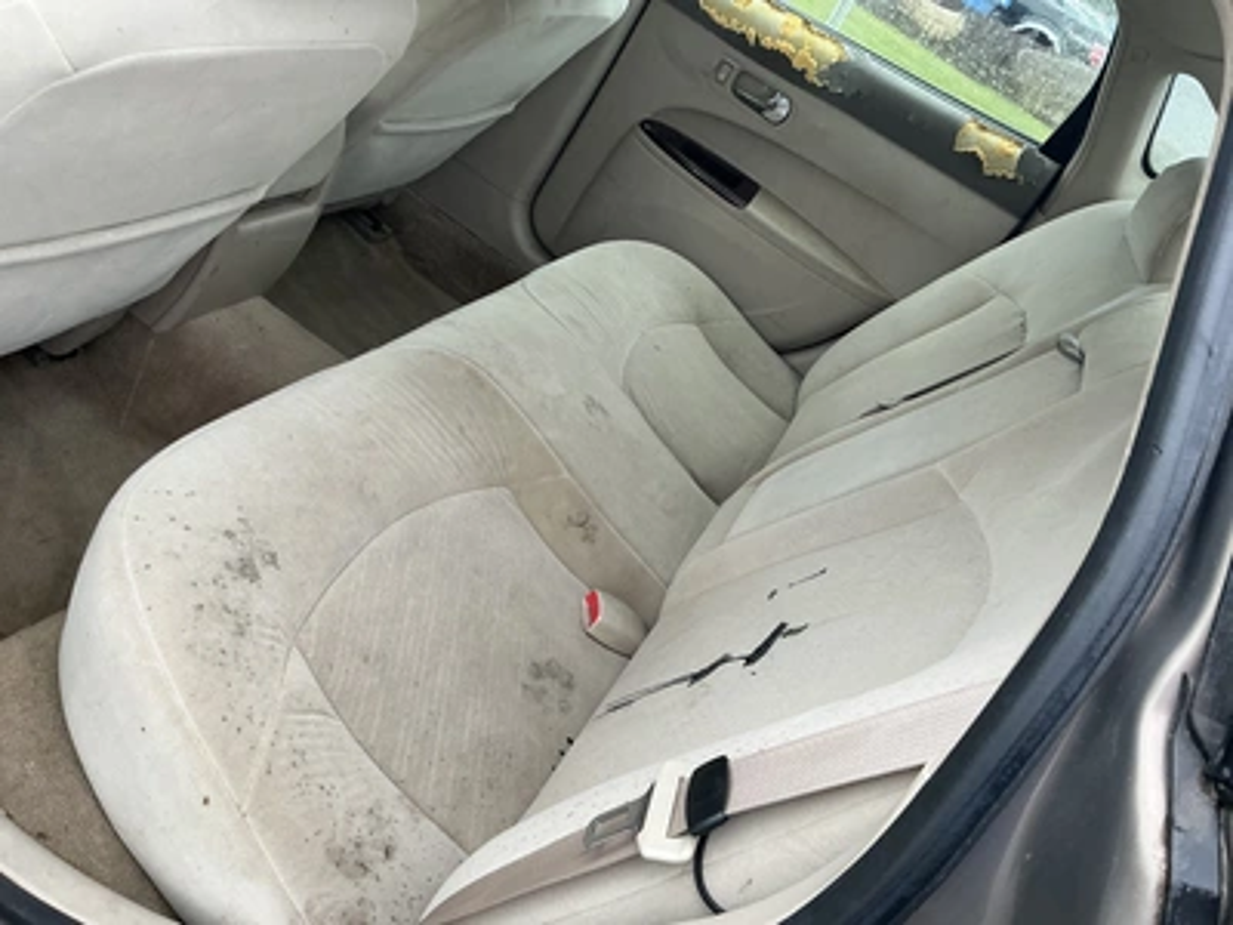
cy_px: 462
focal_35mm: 28
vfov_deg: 49.7
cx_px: 616
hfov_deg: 63.4
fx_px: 997
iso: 50
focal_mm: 3
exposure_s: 1/122
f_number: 1.8
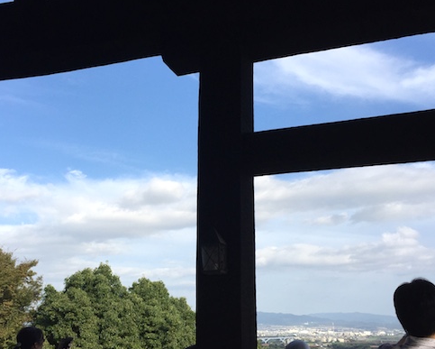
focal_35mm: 41
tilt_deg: +12.9
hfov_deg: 44.7
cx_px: 195
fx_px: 528
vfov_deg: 36.4
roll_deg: -1.9
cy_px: 203
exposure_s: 1/2198
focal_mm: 4.15
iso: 32
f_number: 2.2
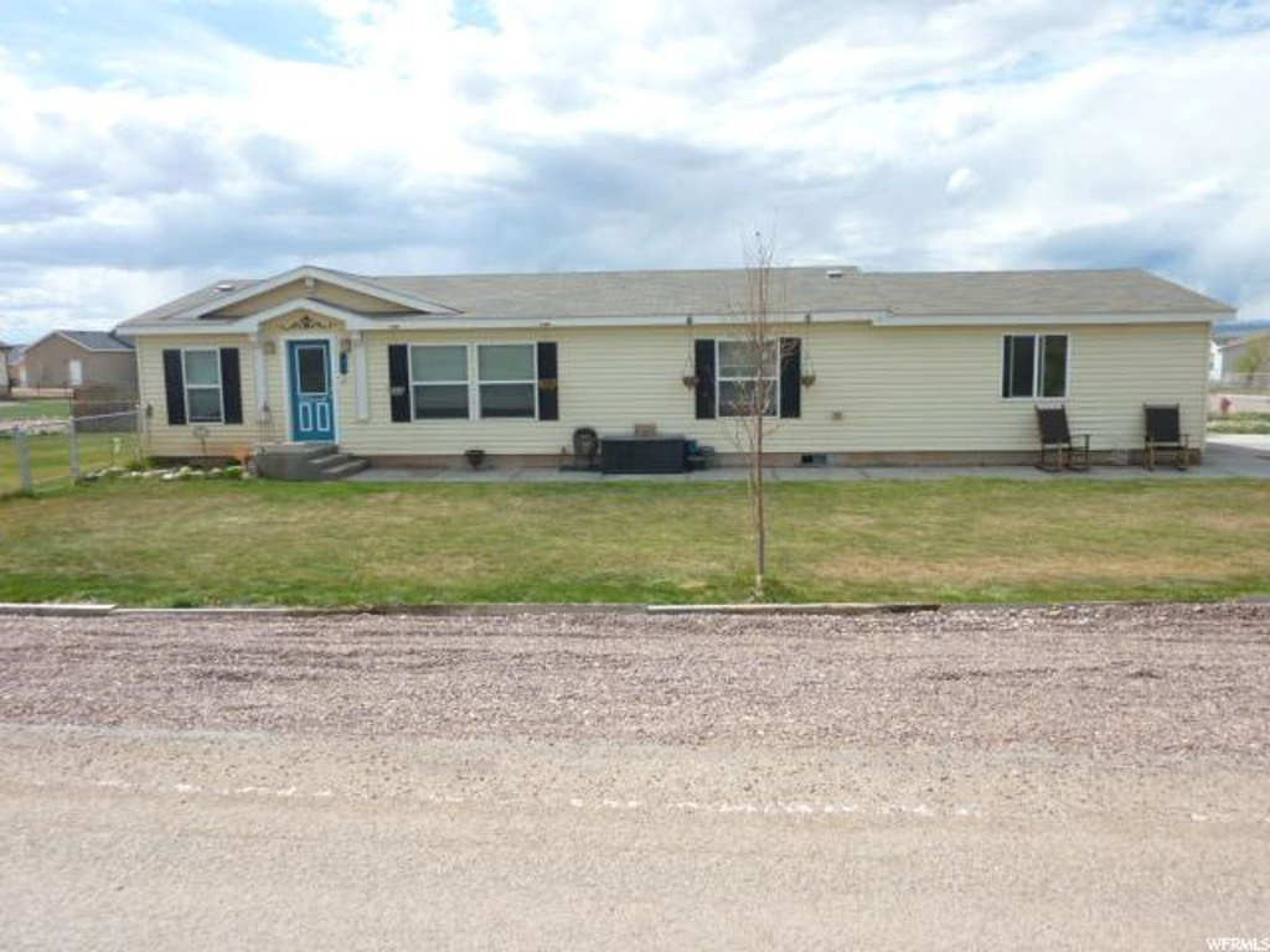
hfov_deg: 69.4
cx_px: 635
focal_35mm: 25
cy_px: 476
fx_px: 917
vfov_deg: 54.9
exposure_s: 1/500
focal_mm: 4.1
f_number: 4.5
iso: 80
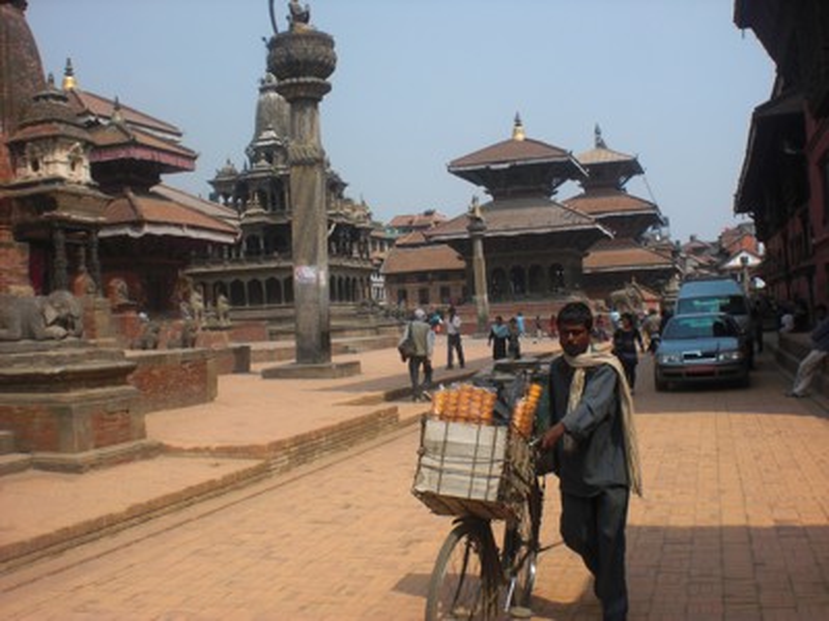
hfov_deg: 49.0
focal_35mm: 38
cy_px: 310
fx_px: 910
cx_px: 414
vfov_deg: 37.7
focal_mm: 6.3
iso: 64
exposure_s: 1/400
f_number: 5.6
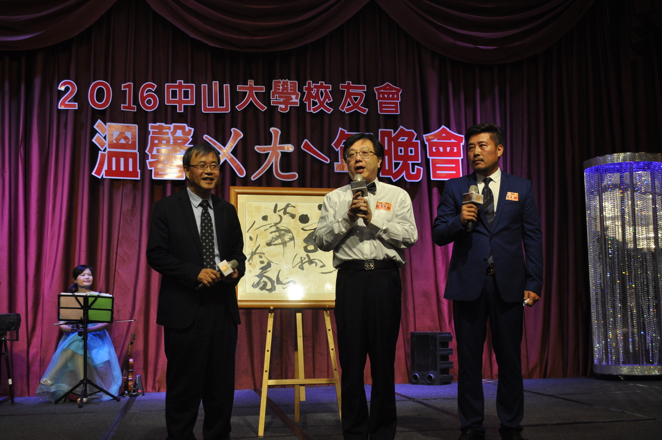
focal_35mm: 48
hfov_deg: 41.2
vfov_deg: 28.0
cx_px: 331
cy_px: 220
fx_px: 882
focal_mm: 32
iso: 400
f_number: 5
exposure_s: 1/100
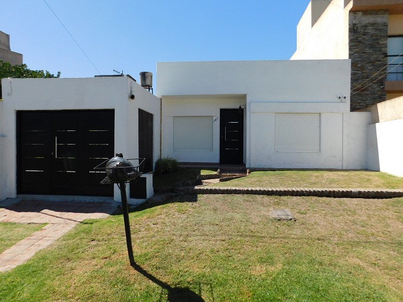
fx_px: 268
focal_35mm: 23
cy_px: 151
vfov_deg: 58.9
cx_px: 202
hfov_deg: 73.9
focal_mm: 4
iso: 125
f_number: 6
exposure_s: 1/400
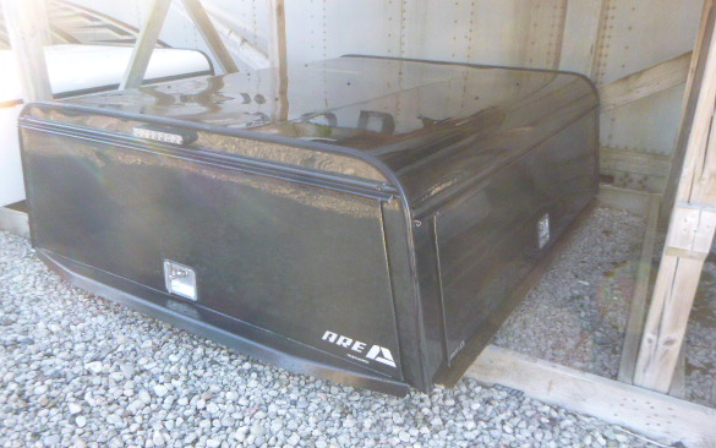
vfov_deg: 43.0
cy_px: 264
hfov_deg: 64.6
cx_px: 355
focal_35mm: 29
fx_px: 566
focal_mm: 4.5
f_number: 3.9
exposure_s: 1/60
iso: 320
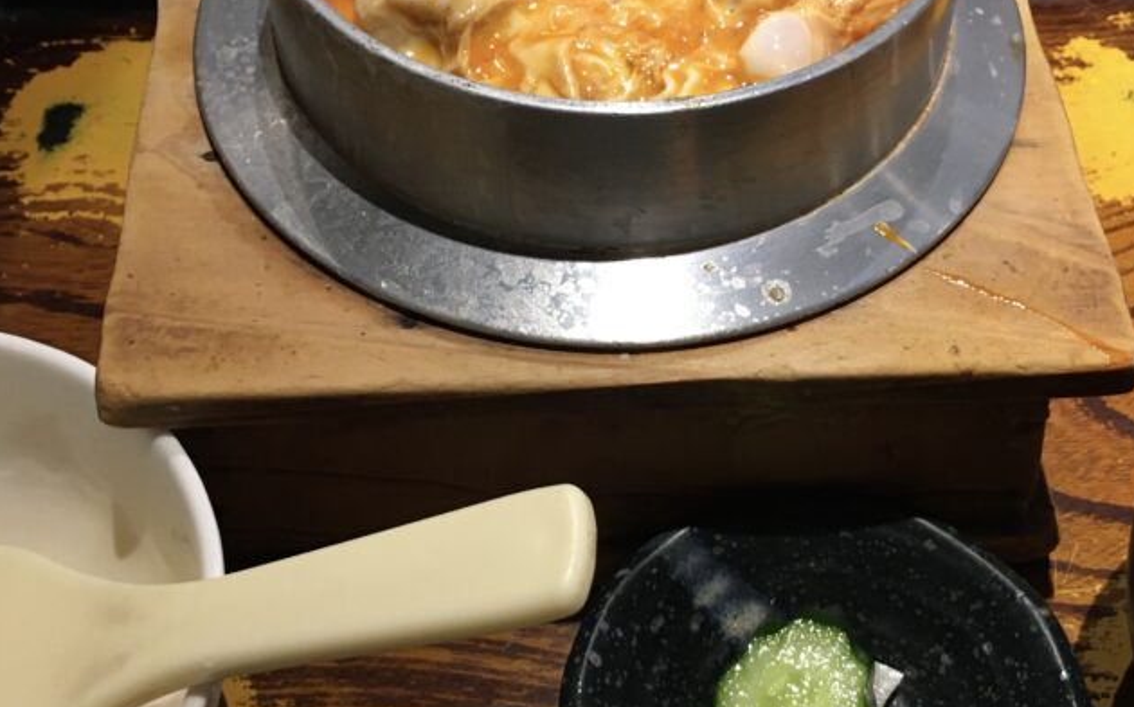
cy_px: 324
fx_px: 1544
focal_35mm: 50
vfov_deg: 25.8
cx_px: 626
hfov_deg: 40.3
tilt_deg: -53.7
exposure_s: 1/30
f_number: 2.2
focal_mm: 4.15
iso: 100
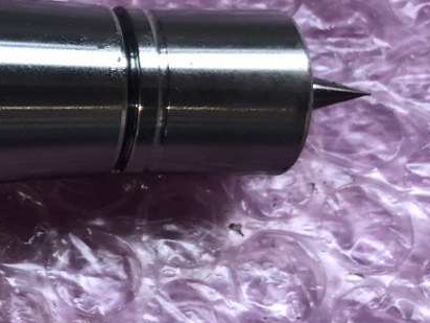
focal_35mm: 87
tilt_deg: -70.7
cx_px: -108
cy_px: 84
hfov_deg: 20.8
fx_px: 1081
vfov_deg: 16.9
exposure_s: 1/24
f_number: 1.8
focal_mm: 3.99
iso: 40
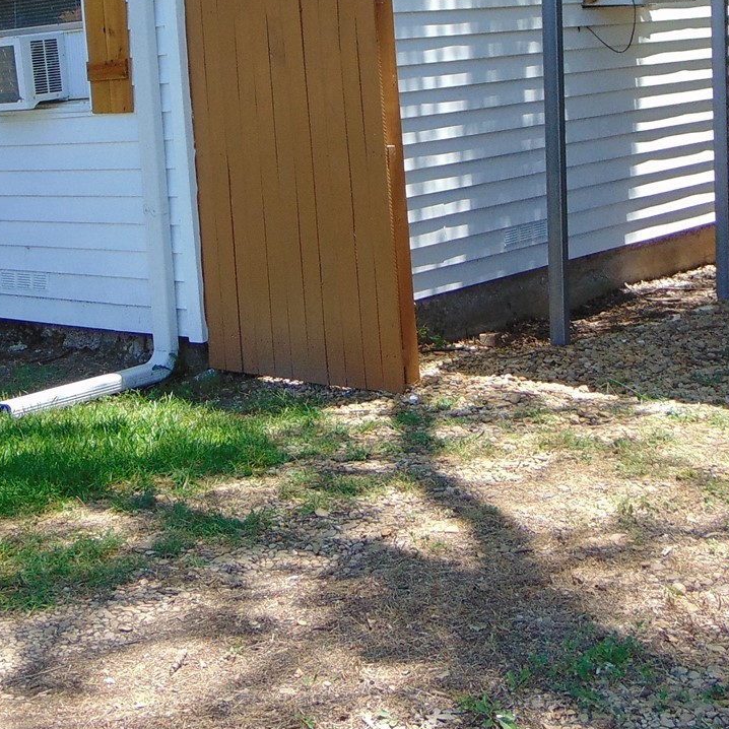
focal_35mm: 63
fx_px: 1501
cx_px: 252
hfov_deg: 27.2
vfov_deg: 26.9
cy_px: 165
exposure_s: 1/320
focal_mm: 4.5
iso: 80
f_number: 3
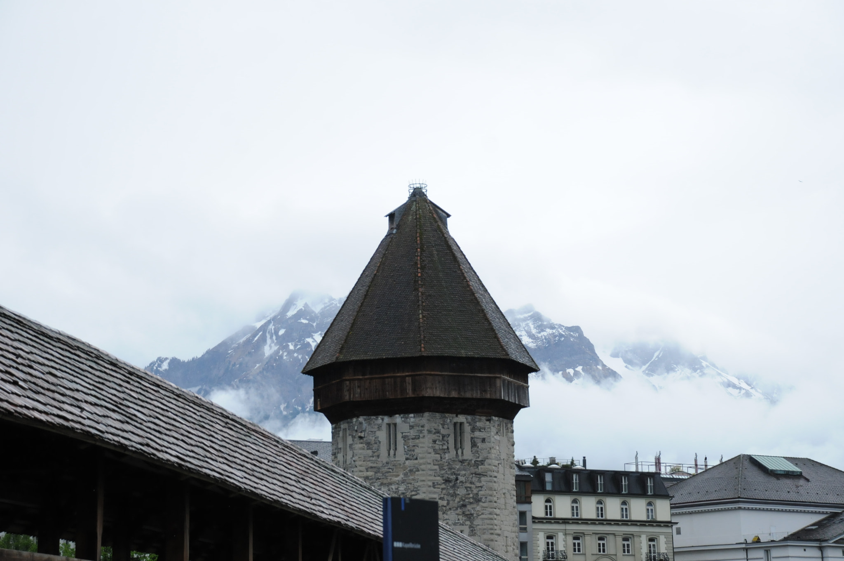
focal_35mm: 93
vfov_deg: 14.7
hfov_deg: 21.9
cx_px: 422
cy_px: 280
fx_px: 2178
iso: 800
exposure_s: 1/1600
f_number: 5.6
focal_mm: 62
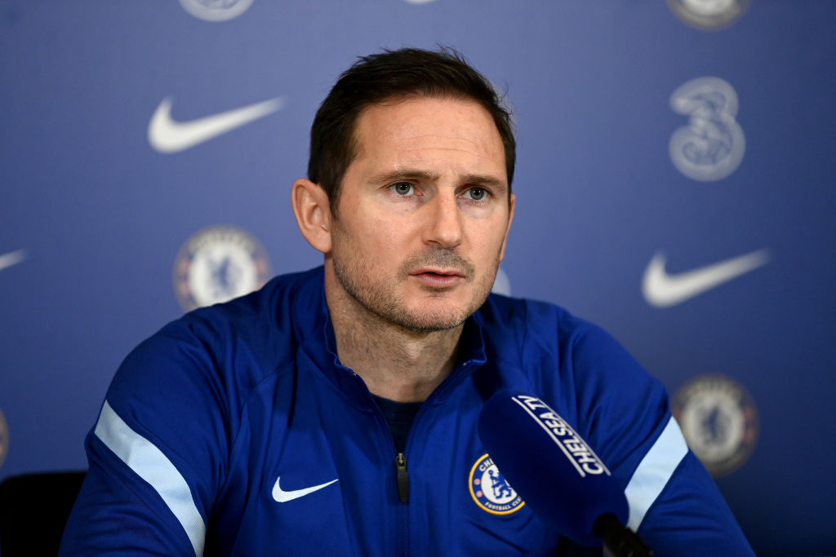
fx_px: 4645
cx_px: 418
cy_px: 278
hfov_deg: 10.3
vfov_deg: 6.9
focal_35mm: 200
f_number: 2.8
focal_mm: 200
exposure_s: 1/500
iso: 3200
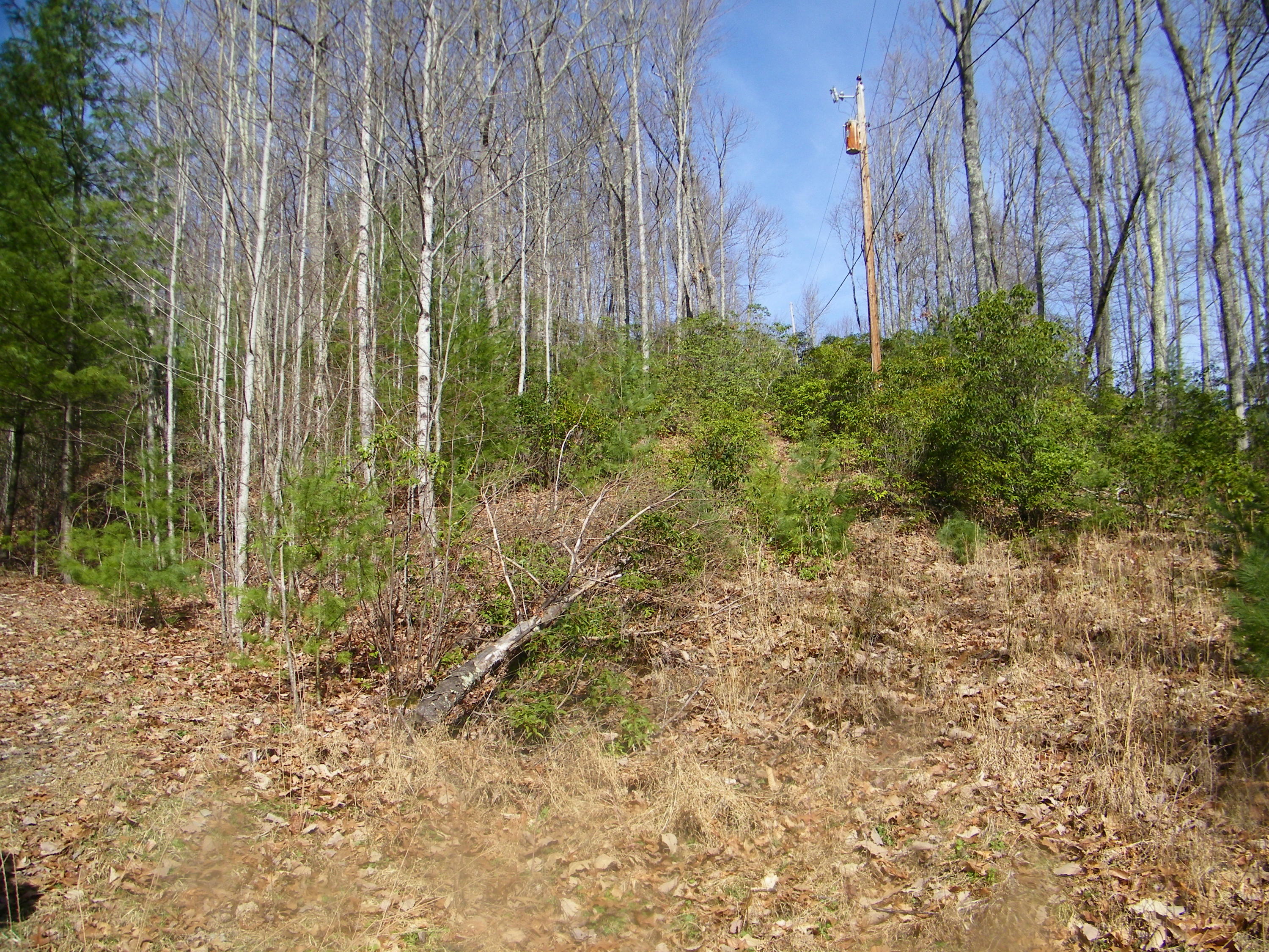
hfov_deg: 63.4
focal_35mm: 28
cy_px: 476
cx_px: 634
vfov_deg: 49.7
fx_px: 1026
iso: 80
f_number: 7
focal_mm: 5
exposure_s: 1/200
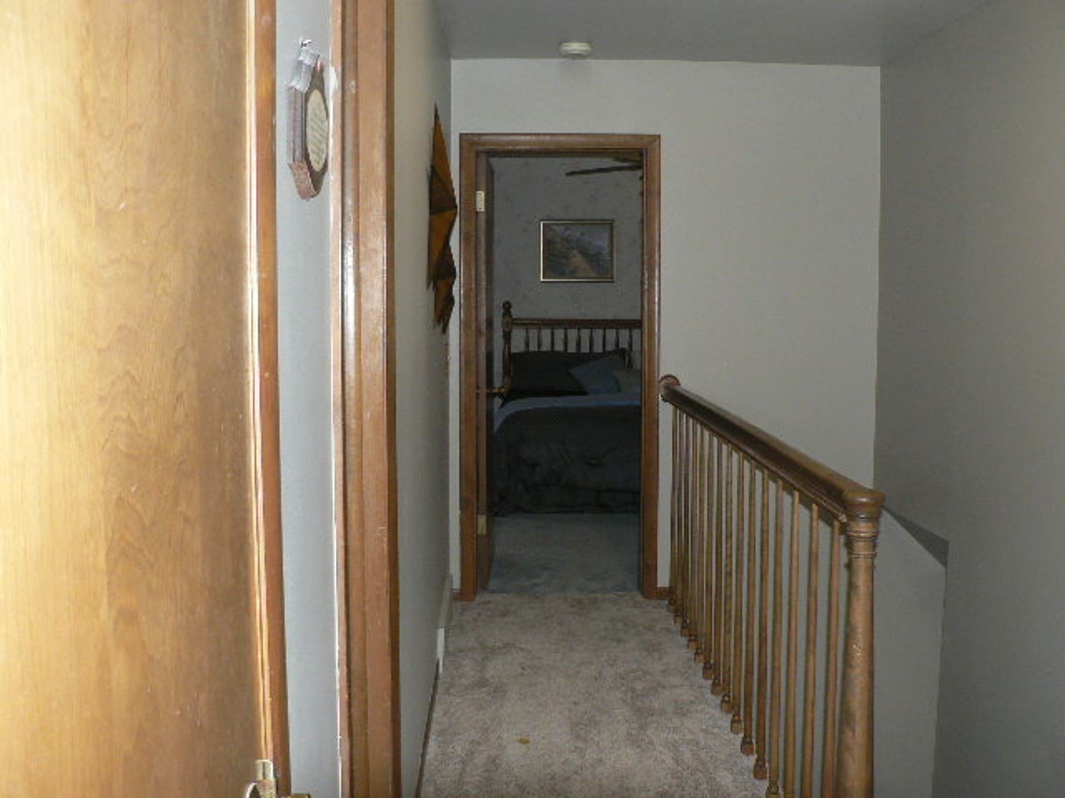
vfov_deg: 39.7
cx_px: 532
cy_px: 399
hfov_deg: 51.4
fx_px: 1108
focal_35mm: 36
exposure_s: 1/60
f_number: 2.8
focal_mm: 6
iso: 300
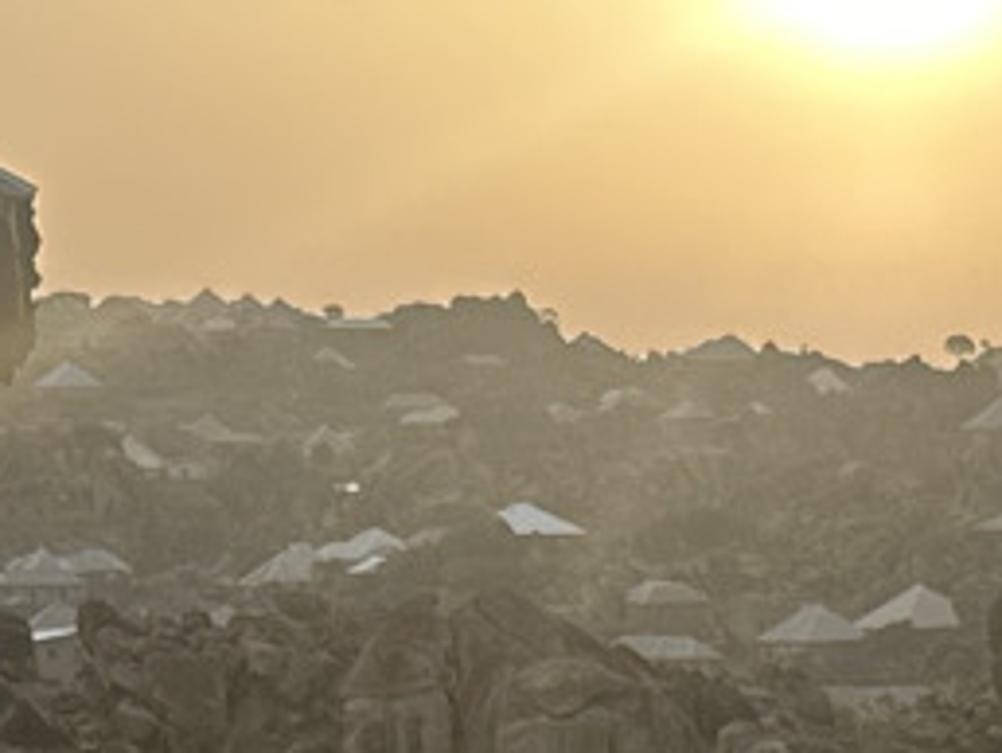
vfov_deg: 7.8
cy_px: 1221
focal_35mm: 187
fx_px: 5415
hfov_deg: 10.5
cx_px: 854
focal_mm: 6.86
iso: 80
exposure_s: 1/4184
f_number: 1.78
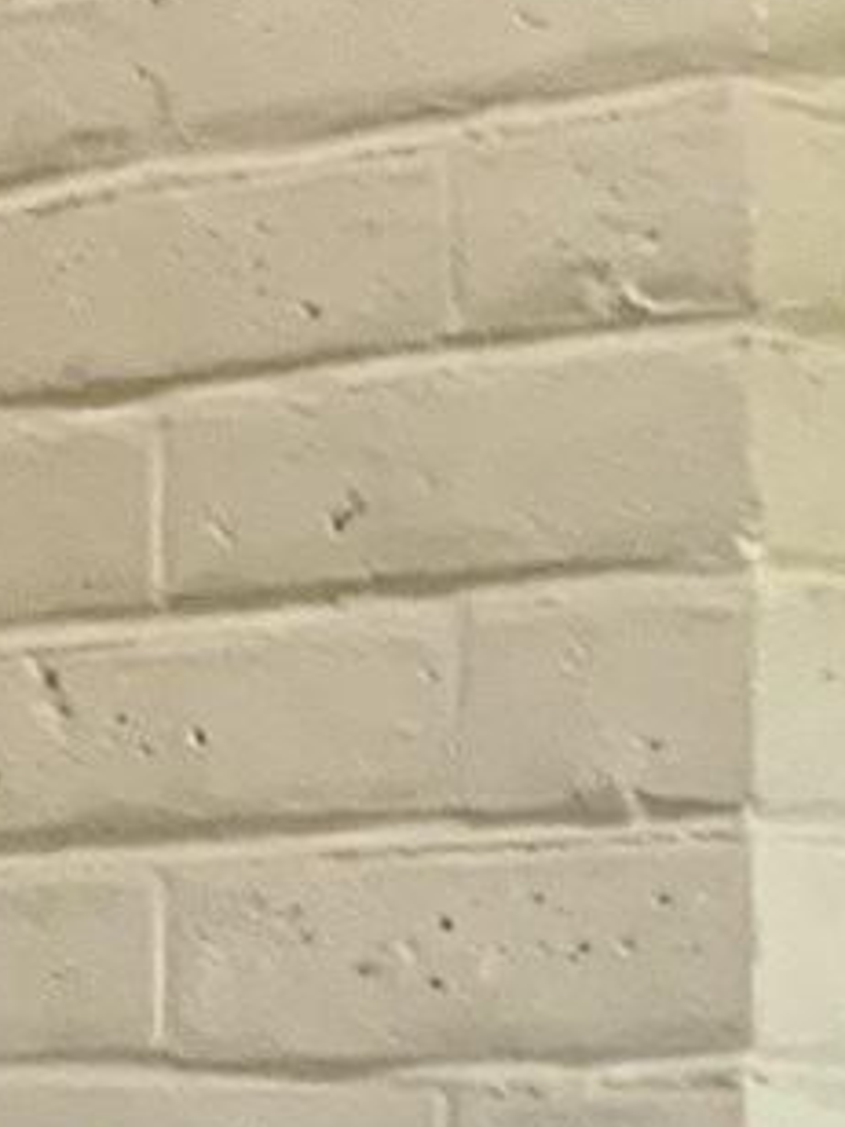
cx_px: 1002
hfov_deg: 6.8
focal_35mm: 217
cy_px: 1350
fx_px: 7063
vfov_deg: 9.0
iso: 250
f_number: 1.8
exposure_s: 1/60
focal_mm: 3
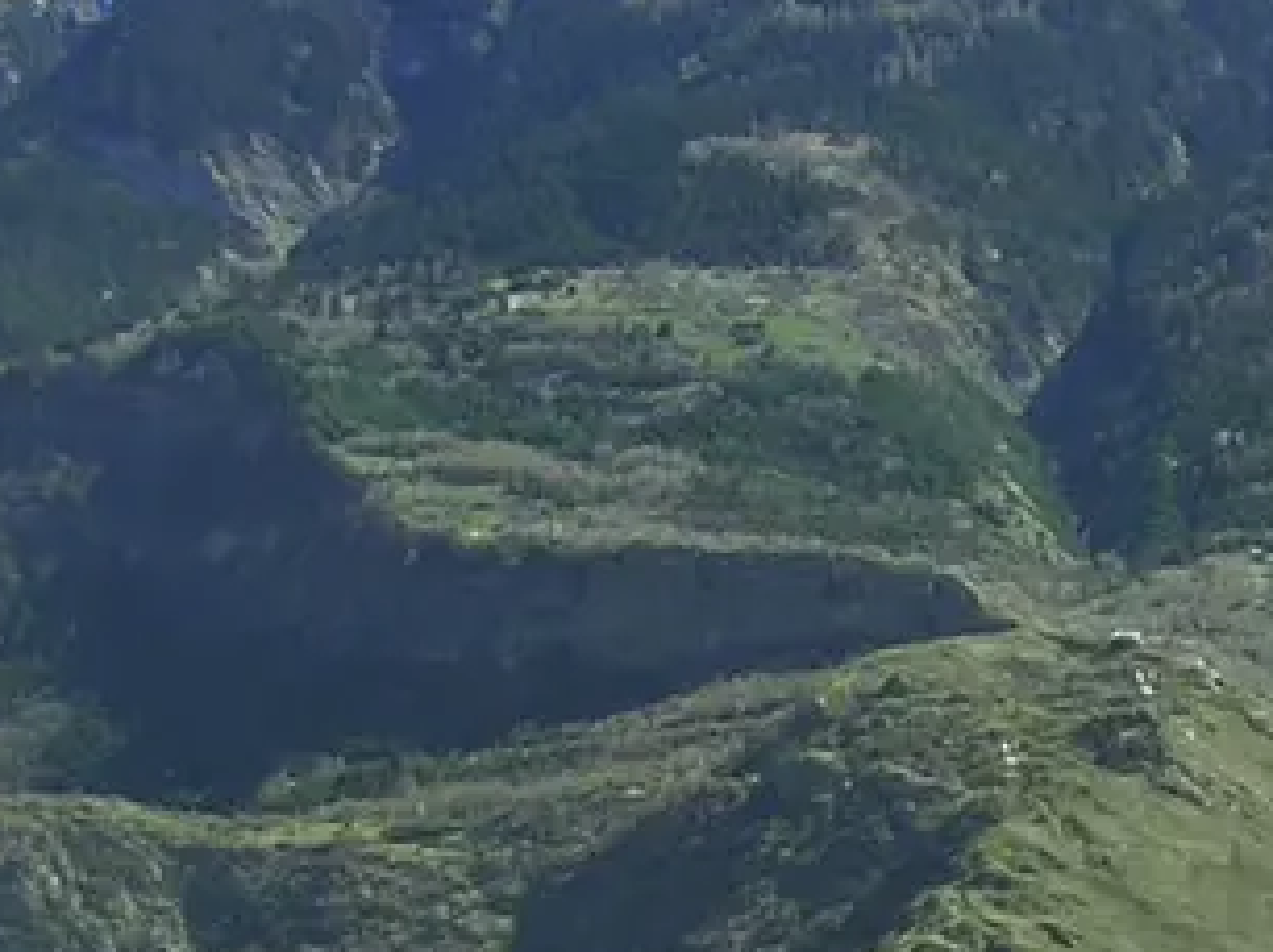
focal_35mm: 142
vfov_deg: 10.4
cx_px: 2309
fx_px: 5218
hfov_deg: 12.6
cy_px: 910
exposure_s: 1/235
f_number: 4.9
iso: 50
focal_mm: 5.7
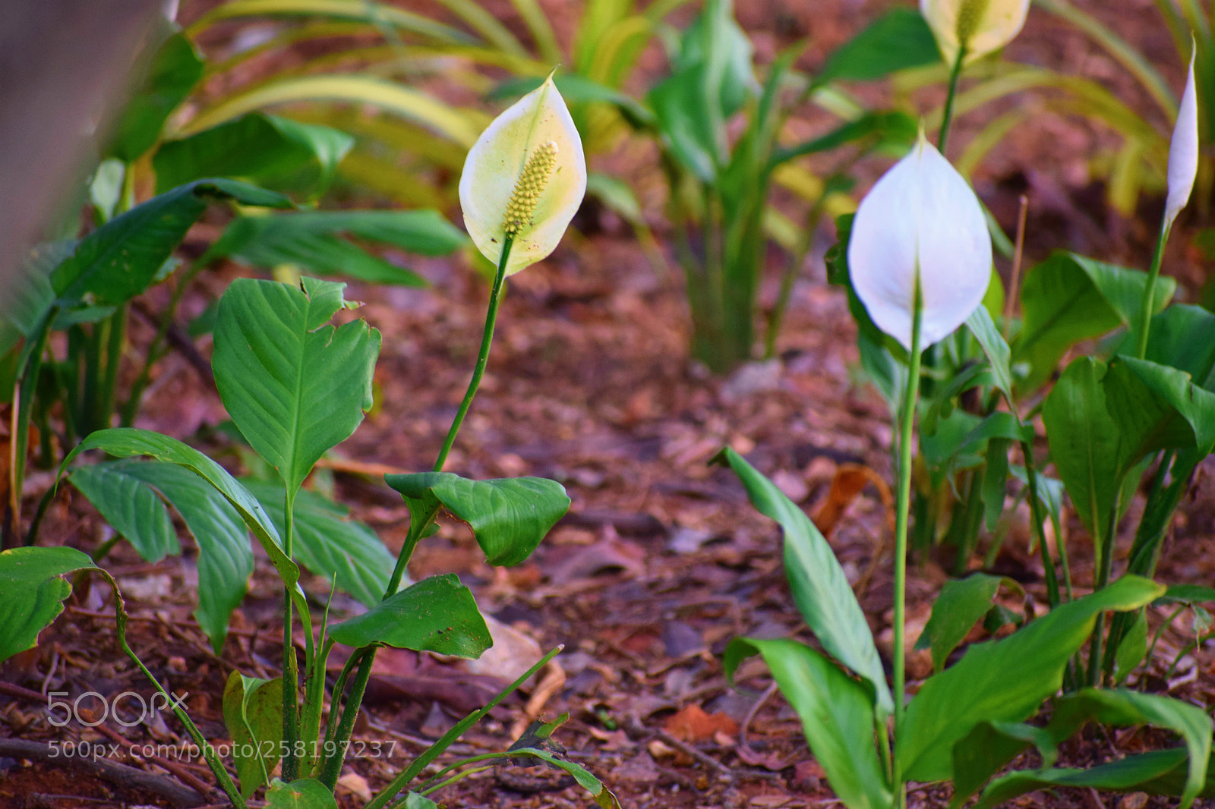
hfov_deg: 4.6
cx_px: 608
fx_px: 15183
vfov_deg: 3.1
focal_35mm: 450
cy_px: 404
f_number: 6.3
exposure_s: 1/200
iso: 800
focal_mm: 300
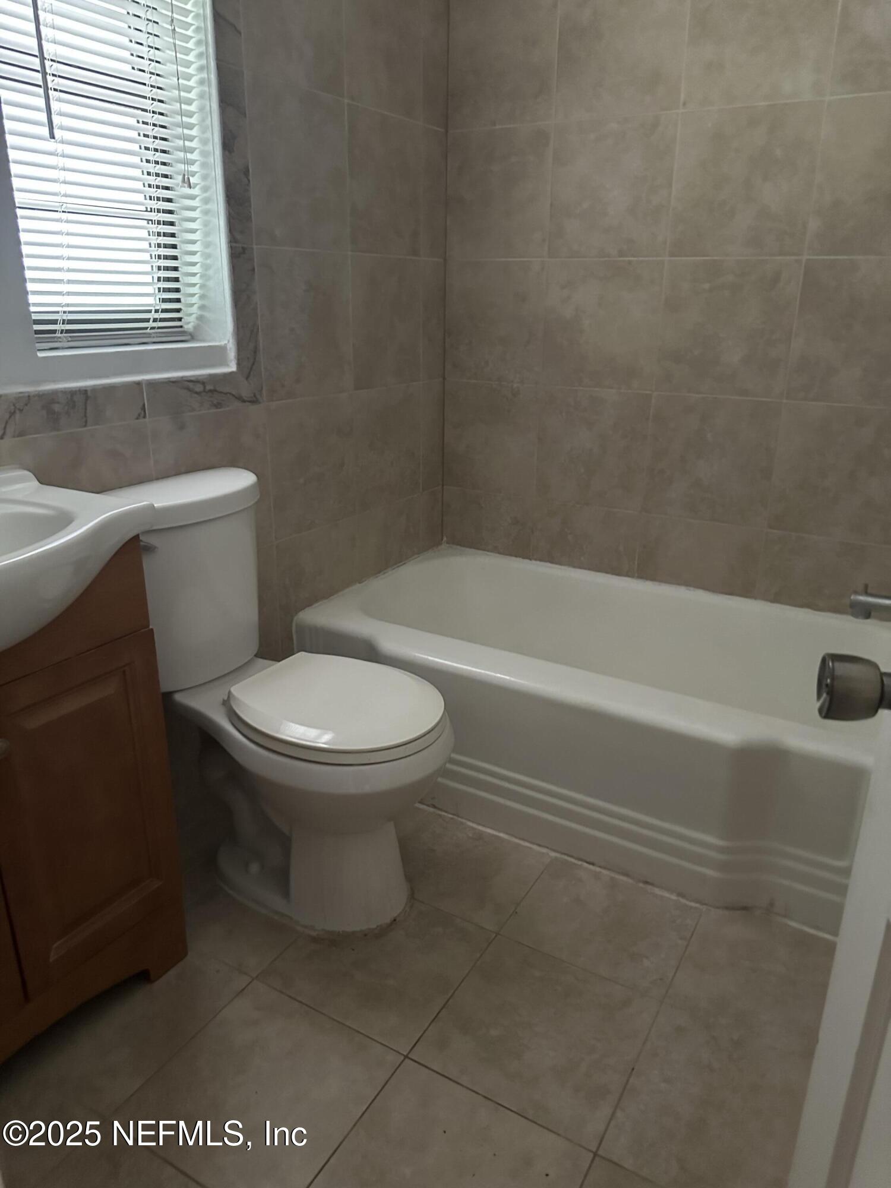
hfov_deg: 56.8
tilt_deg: -20.2
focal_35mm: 24
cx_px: 446
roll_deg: -1.8
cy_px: 594
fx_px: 824
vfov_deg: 71.6
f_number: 1.78
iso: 1000
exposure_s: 1/35
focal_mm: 6.86
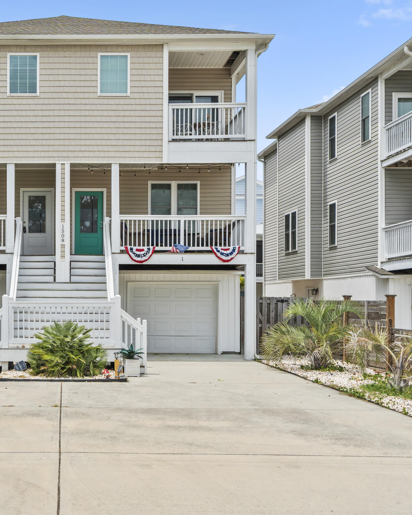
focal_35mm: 46
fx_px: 701
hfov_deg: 31.4
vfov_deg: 40.3
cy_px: 251
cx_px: 51
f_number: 5.6
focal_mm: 30
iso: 160
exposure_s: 1/1600
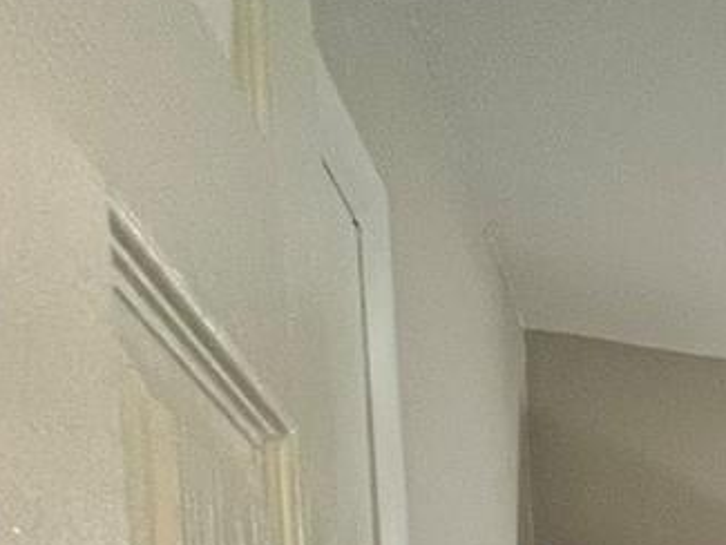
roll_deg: +0.4
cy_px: 987
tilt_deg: -4.3
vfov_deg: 18.1
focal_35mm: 64
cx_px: 1481
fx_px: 1343
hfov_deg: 18.5
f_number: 1.8
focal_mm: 1.57
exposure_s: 1/60
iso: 250
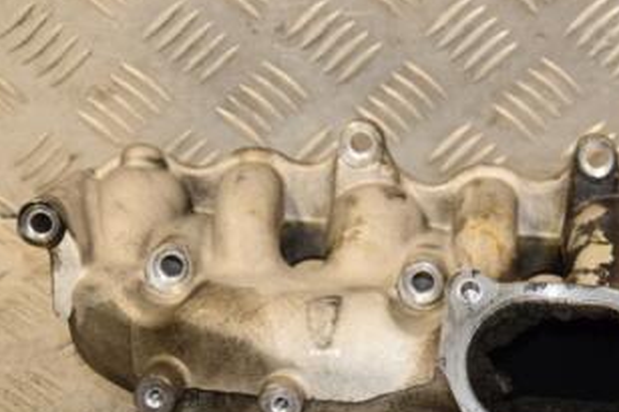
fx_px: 2509
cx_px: 504
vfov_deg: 9.4
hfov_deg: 14.0
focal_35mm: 146
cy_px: 293
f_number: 5
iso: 800
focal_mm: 50
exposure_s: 1/200
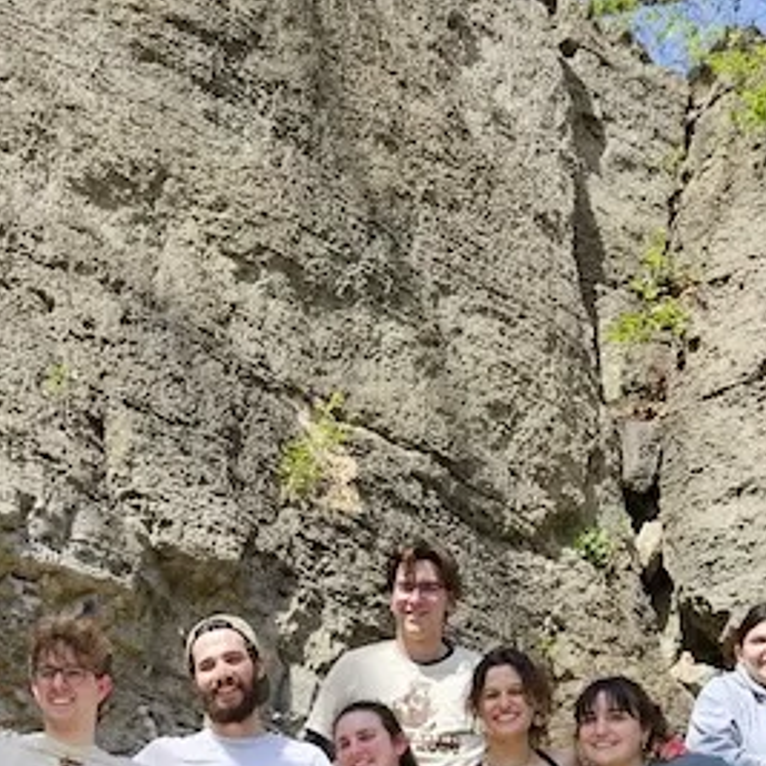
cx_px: 310
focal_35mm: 76
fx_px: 1903
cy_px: 1004
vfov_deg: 20.7
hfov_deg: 22.7
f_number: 1.8
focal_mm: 5.4
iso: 25
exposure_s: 1/538
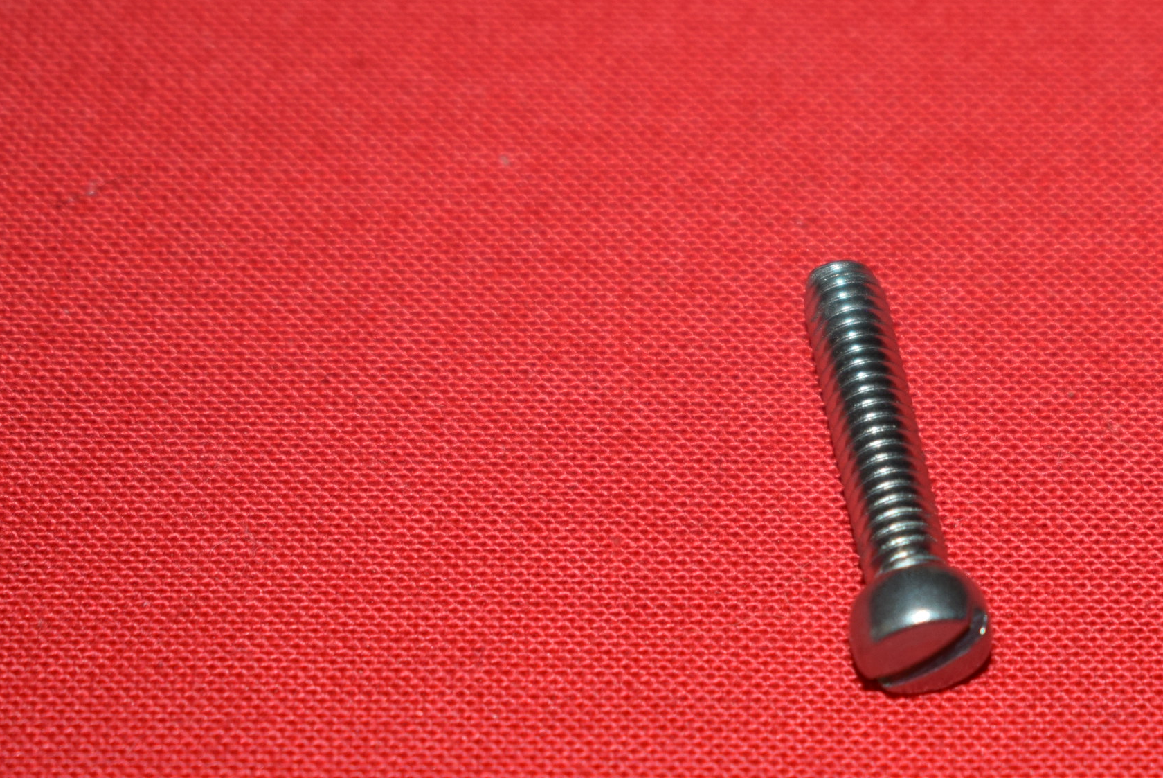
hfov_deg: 13.9
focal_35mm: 147
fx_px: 4749
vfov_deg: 9.3
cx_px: 983
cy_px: 545
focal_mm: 55
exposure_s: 1/200
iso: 400
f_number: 5.6
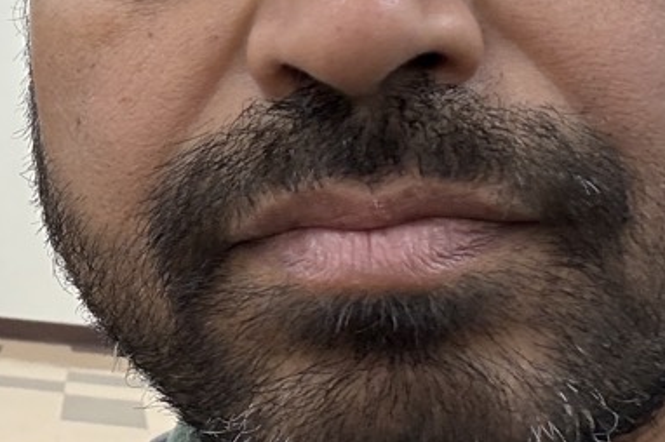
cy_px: 70
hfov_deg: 20.9
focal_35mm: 94
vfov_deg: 14.4
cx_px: -21
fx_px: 1735
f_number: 1.9
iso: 200
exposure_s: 1/60
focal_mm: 2.69
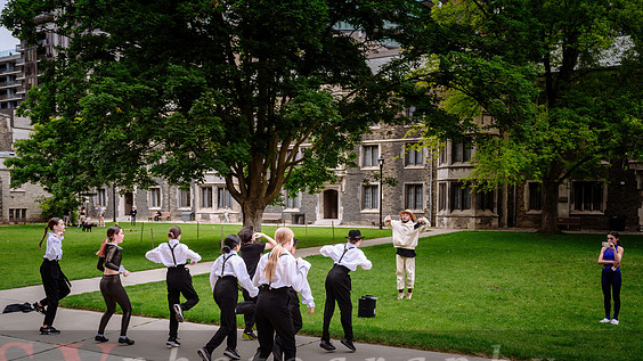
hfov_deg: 56.6
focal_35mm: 35
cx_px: 294
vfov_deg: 33.5
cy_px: 231
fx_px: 597
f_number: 2.8
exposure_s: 1/160
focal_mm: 30
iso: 64
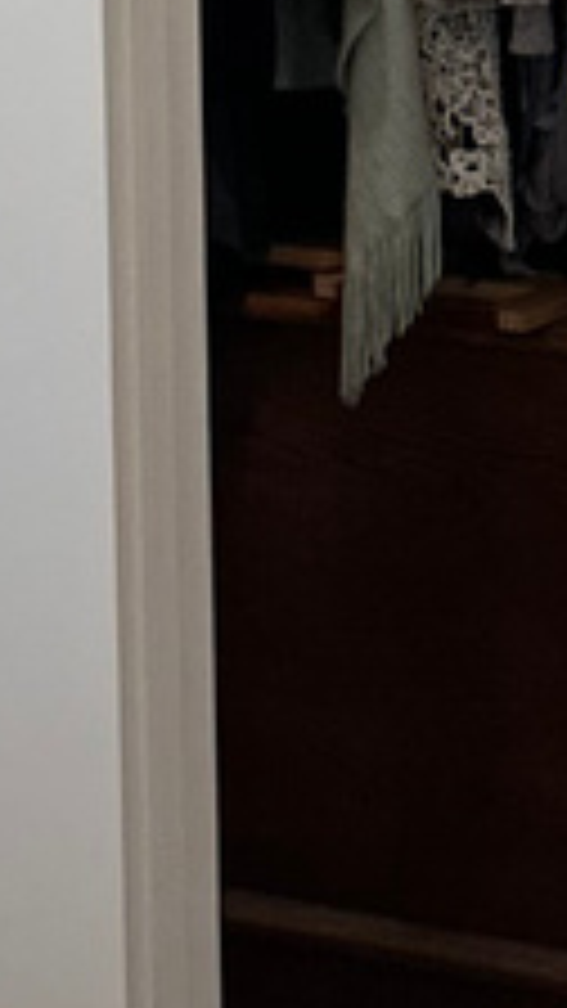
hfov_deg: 6.8
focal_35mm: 179
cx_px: 158
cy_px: -180
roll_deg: +1.2
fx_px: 4784
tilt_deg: -5.9
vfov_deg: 11.8
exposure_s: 1/120
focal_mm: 6.86
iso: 125
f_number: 1.78
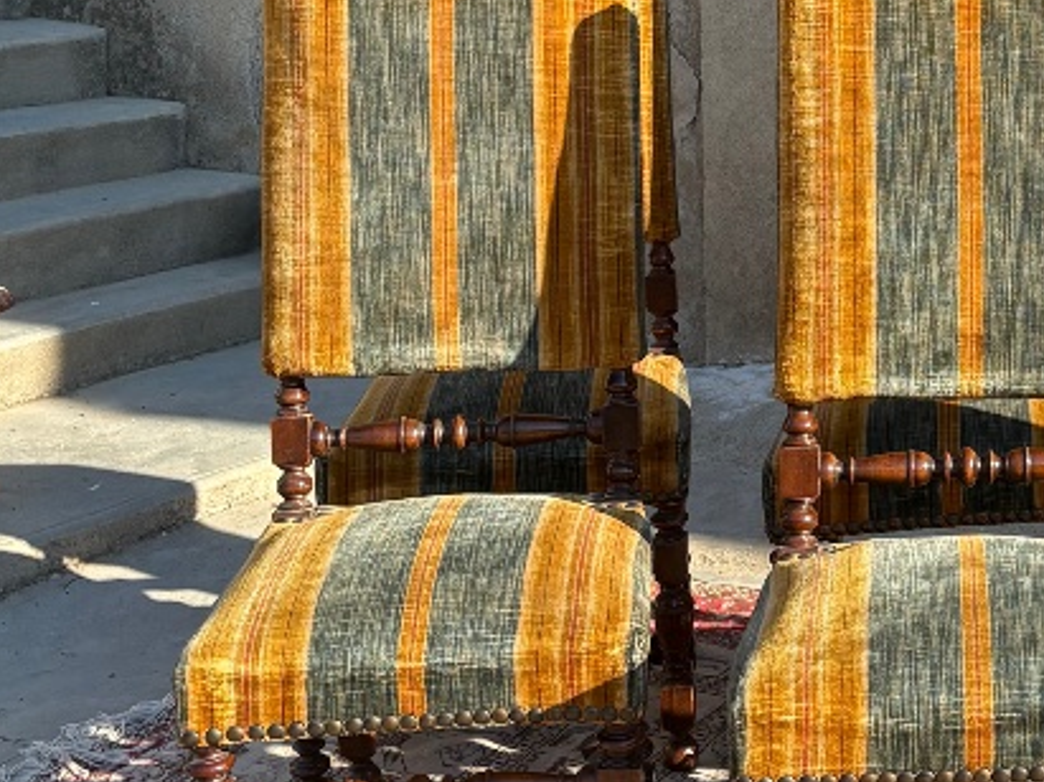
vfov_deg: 18.9
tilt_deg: -5.3
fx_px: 2291
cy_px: 20
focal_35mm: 76
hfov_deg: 24.5
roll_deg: -0.1
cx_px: 1031
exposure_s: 1/945
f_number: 1.6
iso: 50
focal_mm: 5.96
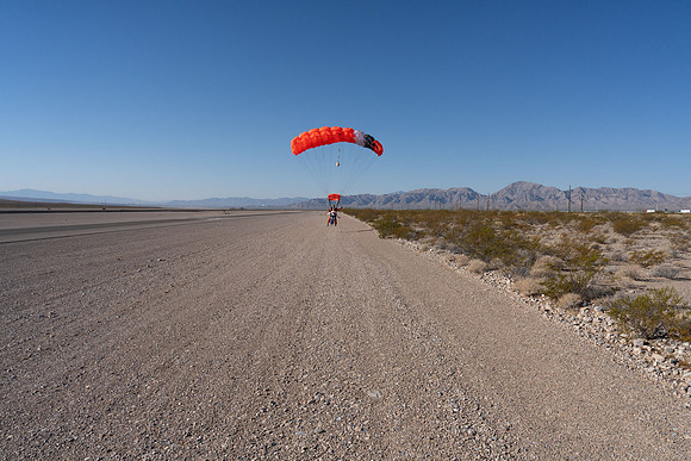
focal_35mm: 24
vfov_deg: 53.2
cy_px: 230
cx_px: 346
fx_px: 461
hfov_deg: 73.7
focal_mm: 24
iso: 800
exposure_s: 1/2000
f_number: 11
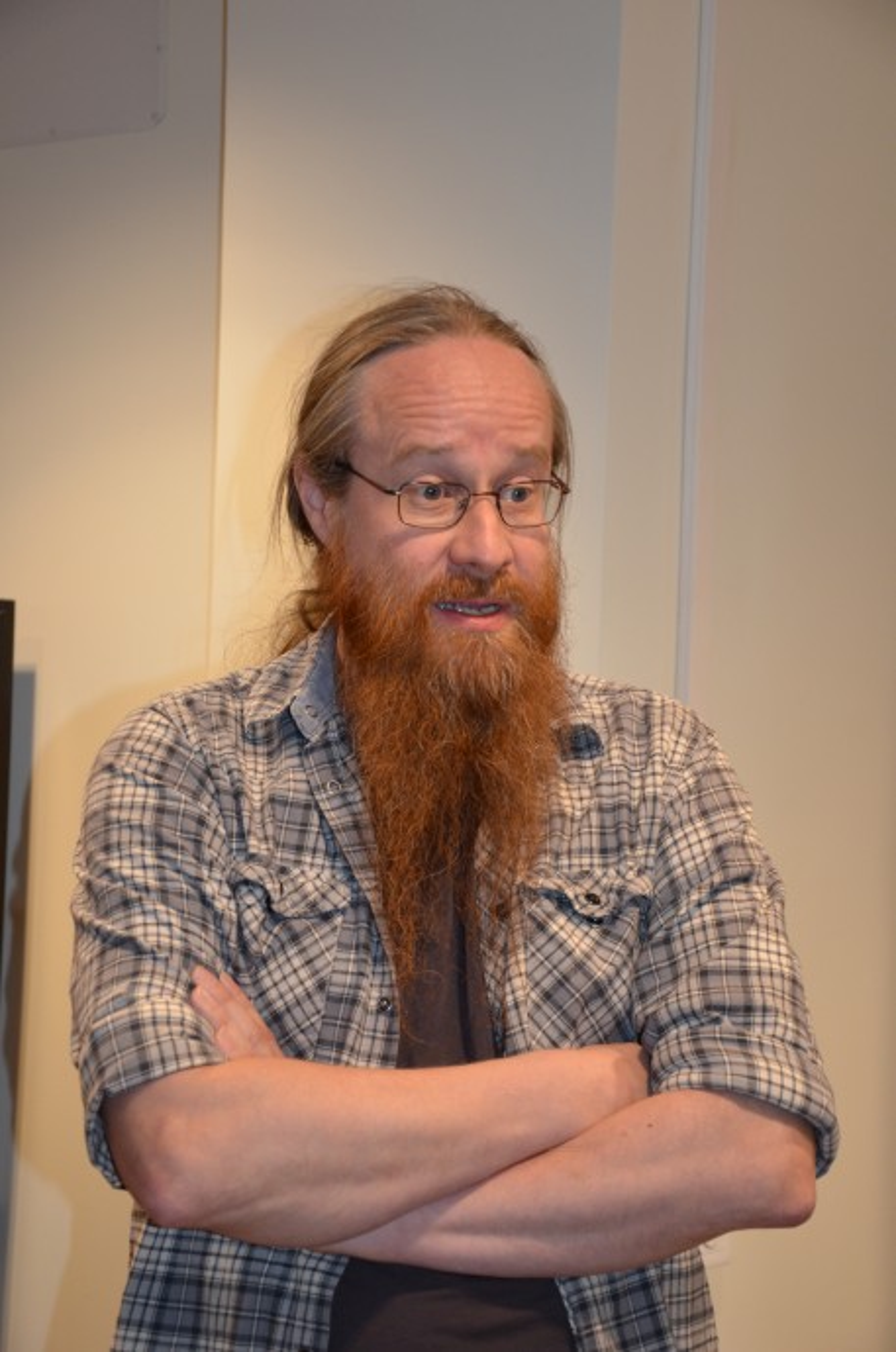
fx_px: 2700
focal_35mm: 72
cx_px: 448
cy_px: 676
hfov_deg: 18.8
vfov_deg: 28.1
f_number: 4.8
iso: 720
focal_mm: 48
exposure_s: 1/60
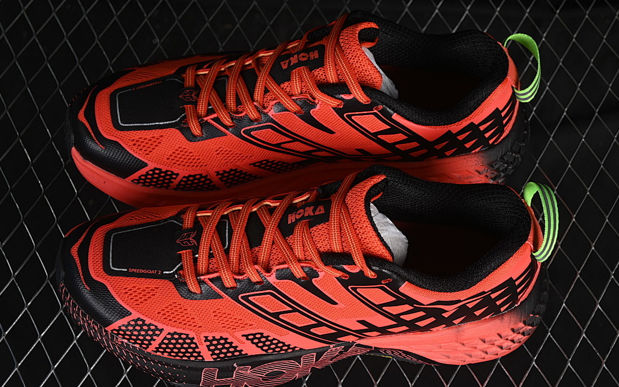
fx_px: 1299
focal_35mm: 77
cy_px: 191
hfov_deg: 26.8
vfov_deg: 16.9
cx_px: 309
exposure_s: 1/60
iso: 160
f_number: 7.1
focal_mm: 50
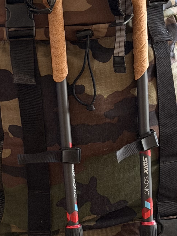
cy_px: 106
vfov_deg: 13.3
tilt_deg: -10.5
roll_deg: +0.0
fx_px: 1009
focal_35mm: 148
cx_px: 84
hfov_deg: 10.0
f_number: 1.78
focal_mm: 6.76
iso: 250
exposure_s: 1/50
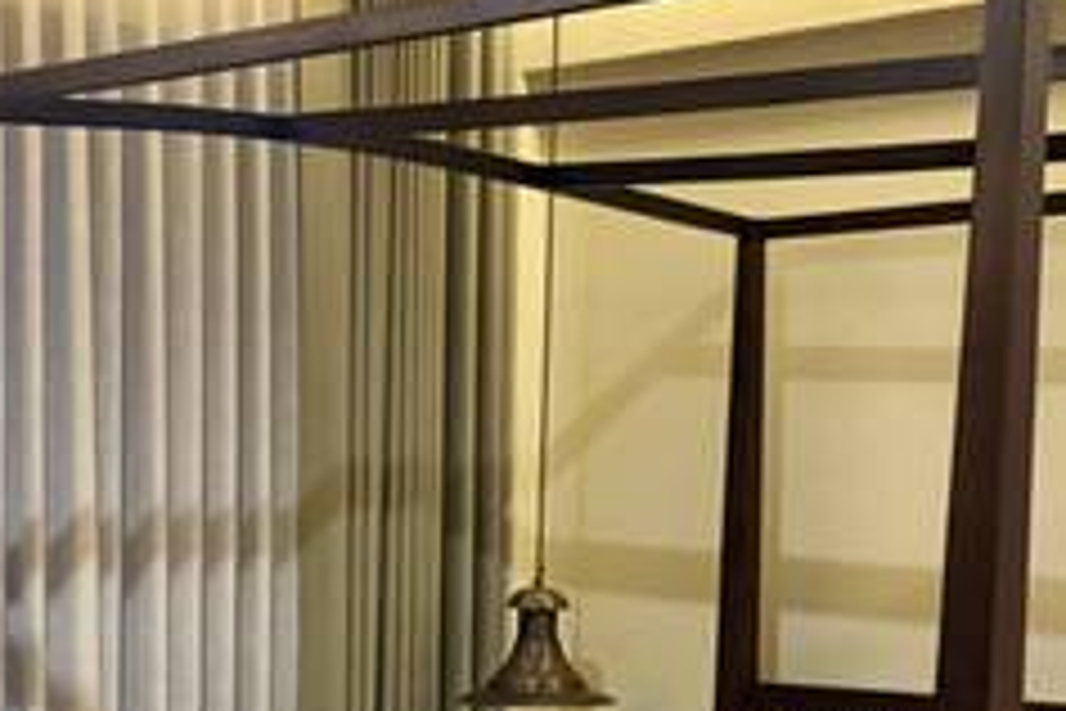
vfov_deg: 16.0
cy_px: 842
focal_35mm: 82
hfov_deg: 24.7
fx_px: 2428
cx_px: 409
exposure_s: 1/25
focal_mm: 5.96
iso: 500
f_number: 1.6
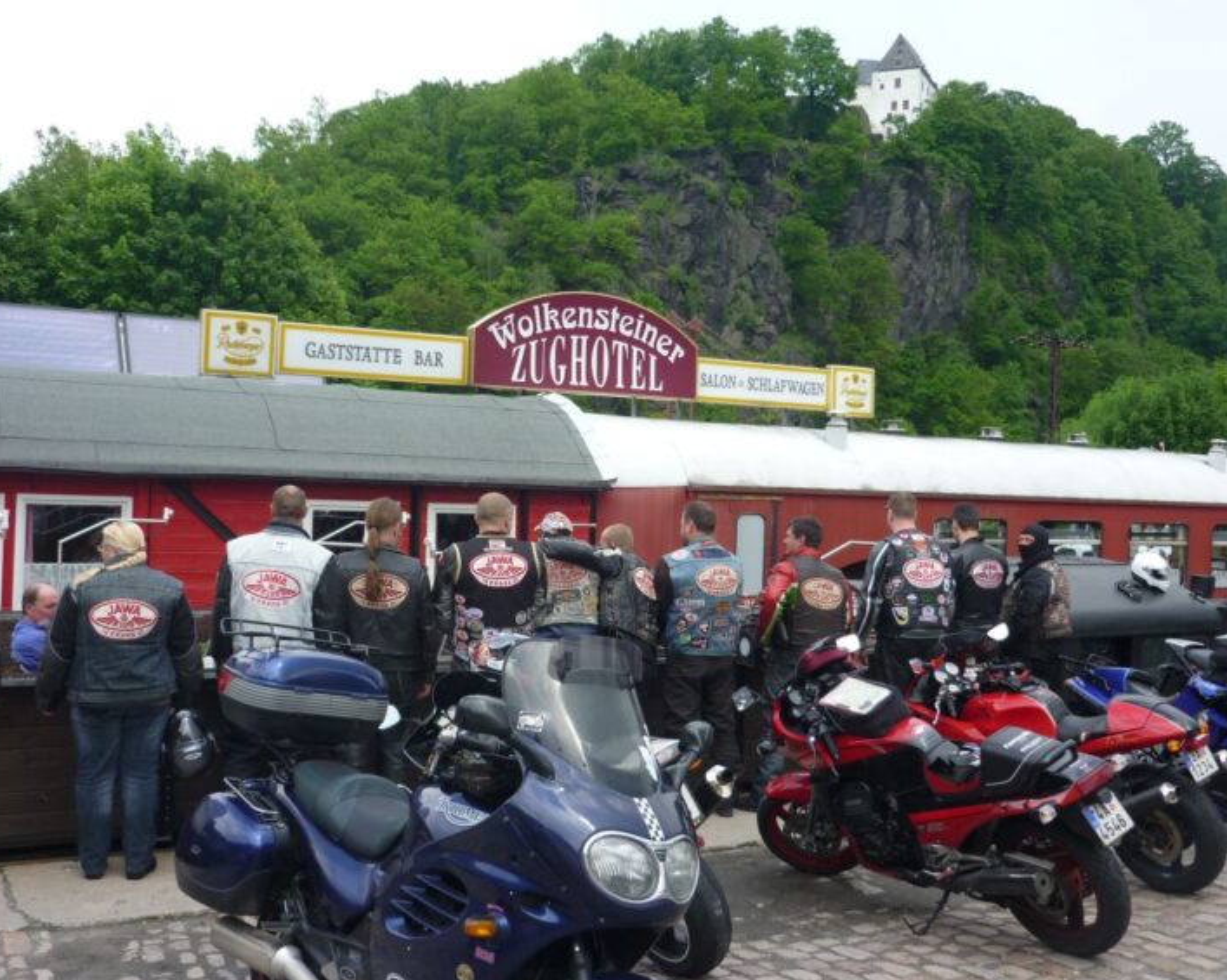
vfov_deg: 42.2
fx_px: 1270
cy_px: 486
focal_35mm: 35
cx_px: 647
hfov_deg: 51.5
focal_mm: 5.5
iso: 80
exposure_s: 1/640
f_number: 2.8
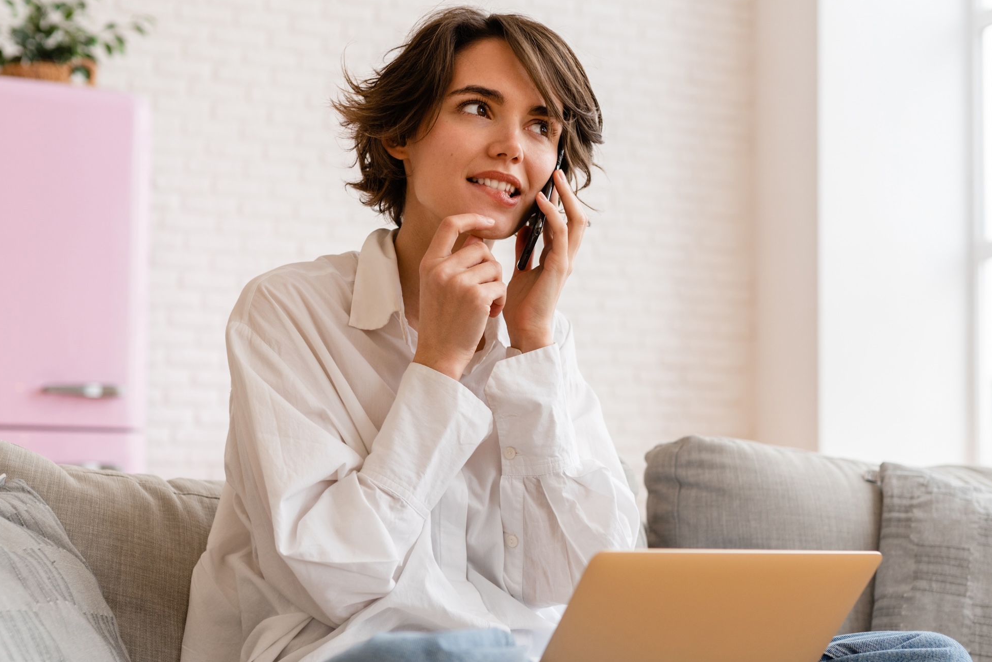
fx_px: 1488
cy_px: 410
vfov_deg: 25.0
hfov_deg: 36.9
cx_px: 499
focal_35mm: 54
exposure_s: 1/500
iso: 320
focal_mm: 35
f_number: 2.5
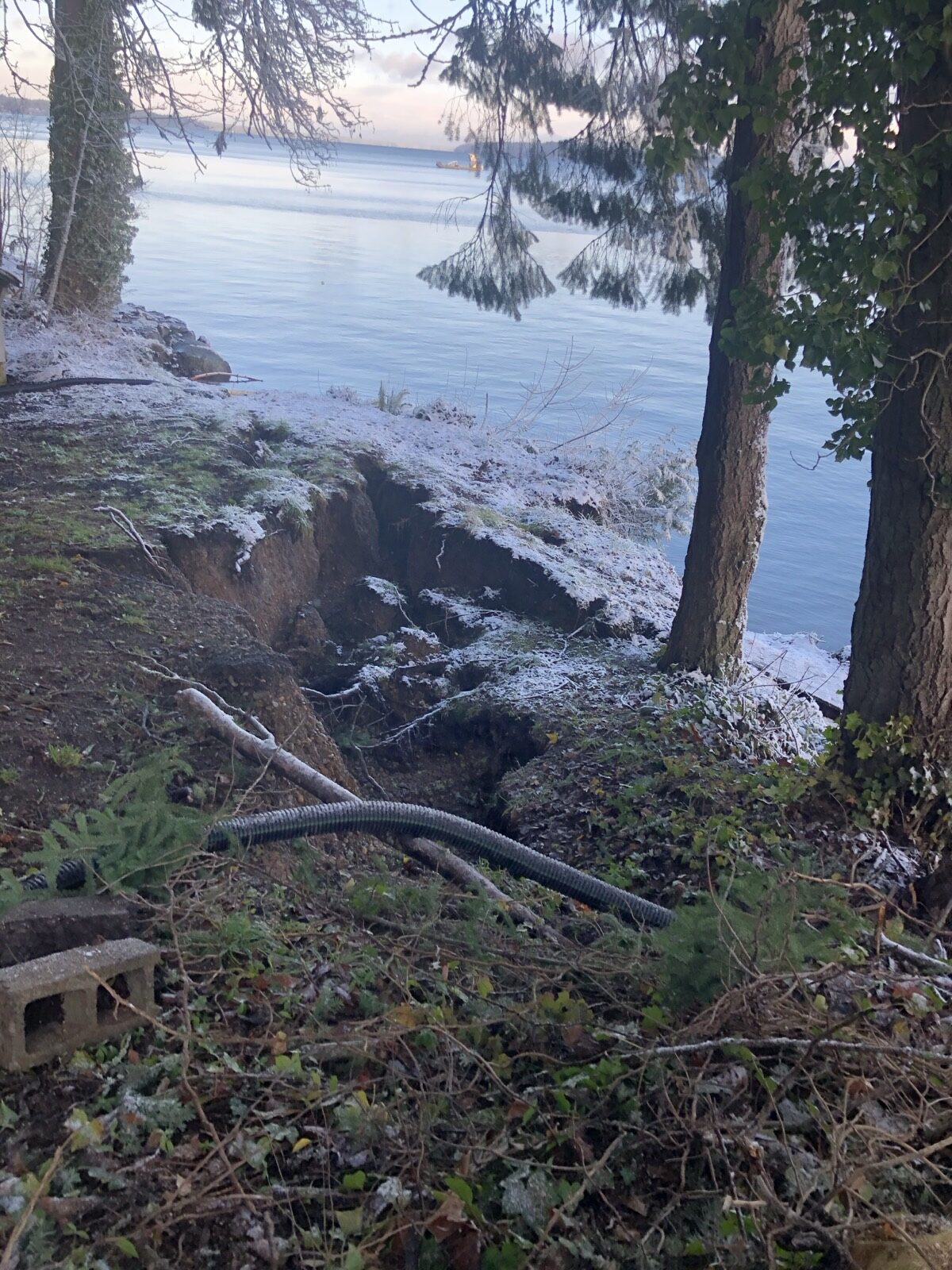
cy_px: 635
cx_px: 476
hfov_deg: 49.7
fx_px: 1027
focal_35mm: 28
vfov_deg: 63.4
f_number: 1.8
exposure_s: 1/153
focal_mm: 3.99
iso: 20
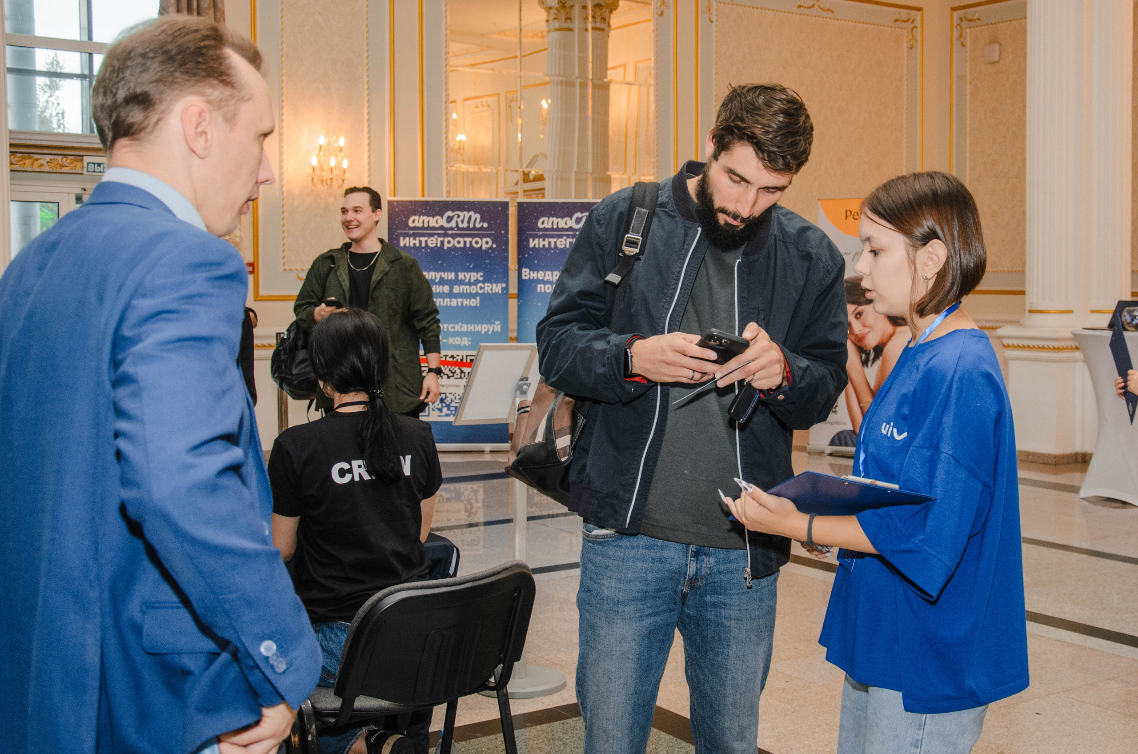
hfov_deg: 42.2
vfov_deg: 28.9
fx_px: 1460
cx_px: 727
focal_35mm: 46
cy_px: 318
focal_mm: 24
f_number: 3.8
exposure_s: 1/125
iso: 320
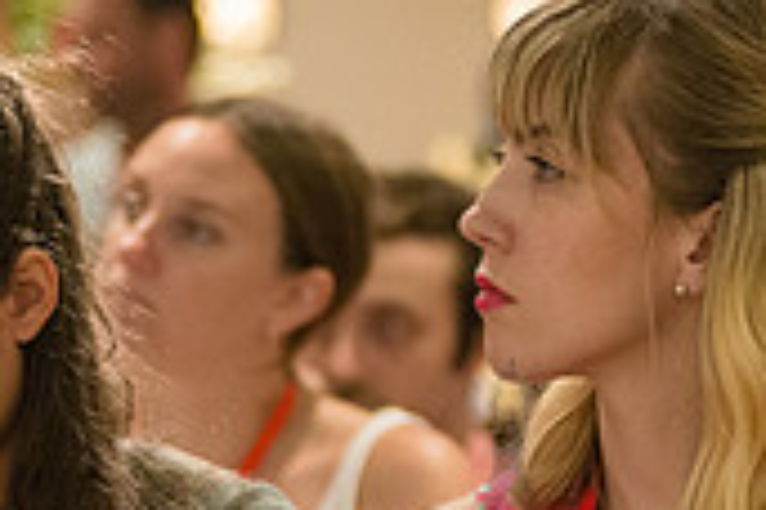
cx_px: -72
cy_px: 651
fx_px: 5787
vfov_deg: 5.0
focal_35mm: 272
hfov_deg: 7.5
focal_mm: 80
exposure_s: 1/200
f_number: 2.8
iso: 4000
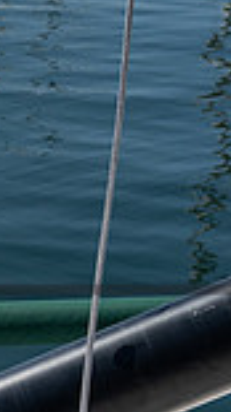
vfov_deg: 10.8
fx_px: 2181
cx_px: -511
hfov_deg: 5.6
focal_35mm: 200
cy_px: 218
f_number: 6.3
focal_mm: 31.5
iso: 125
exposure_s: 1/500
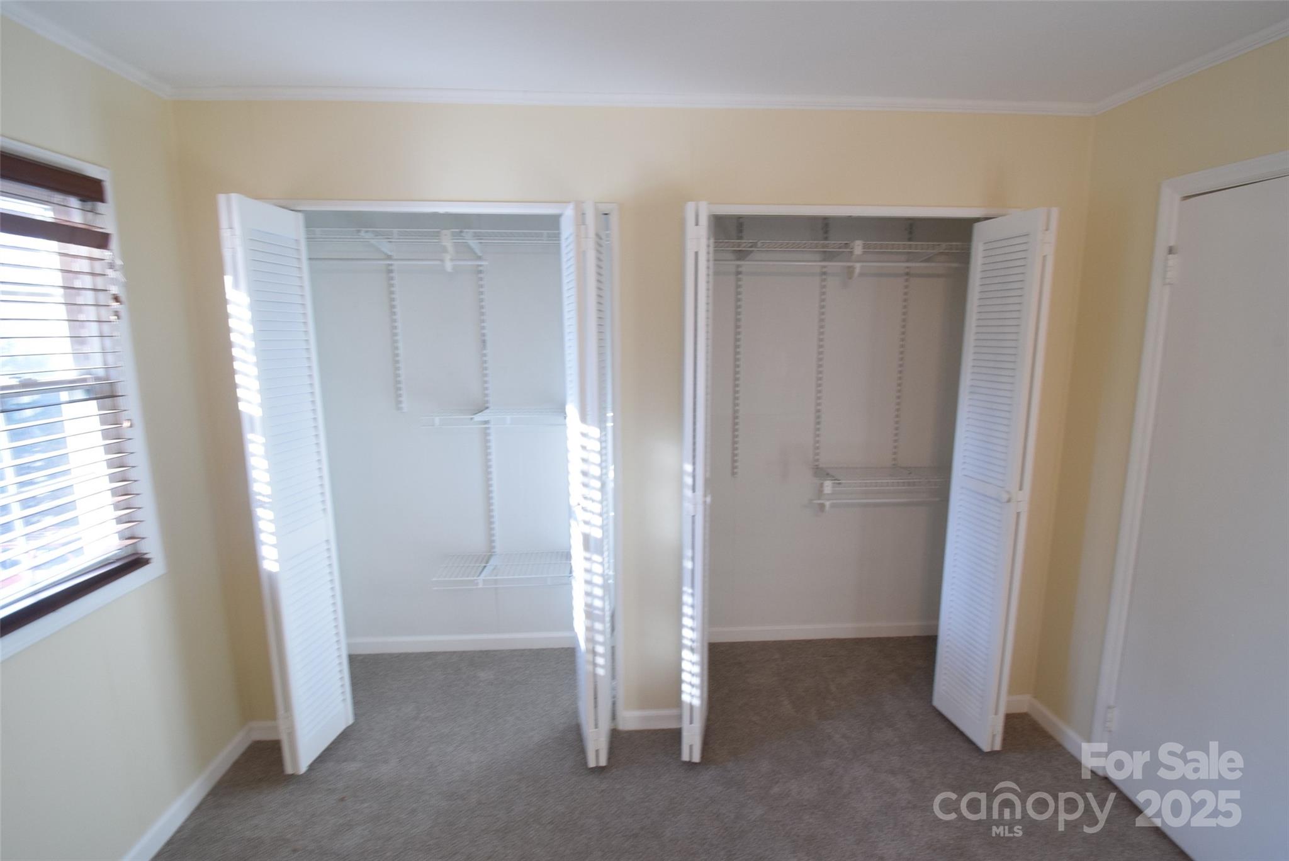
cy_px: 430
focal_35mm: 15
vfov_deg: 77.4
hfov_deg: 100.4
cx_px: 644
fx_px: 537
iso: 800
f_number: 13
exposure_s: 1/5
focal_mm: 10
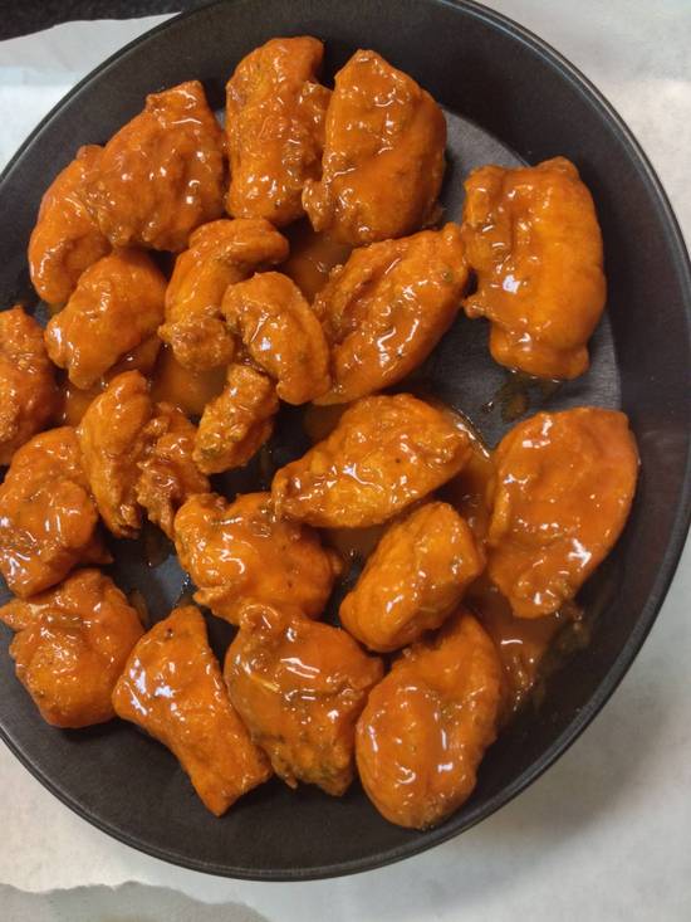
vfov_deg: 52.6
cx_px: 346
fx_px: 931
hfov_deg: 40.7
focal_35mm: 35
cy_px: 461
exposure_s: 1/20
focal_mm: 4.28
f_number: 2.4
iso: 250
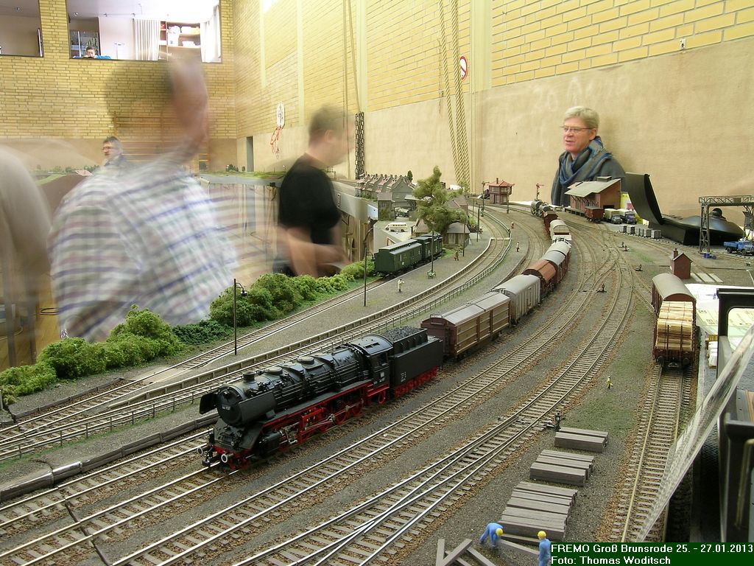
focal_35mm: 35
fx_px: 762
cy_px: 283
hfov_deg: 52.6
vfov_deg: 40.7
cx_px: 377
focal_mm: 7.2
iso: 50
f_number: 7.6
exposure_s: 1.95
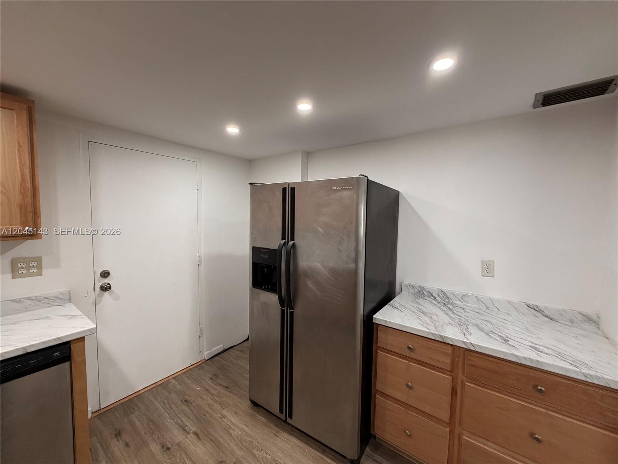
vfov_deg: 85.7
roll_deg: -1.2
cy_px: 232
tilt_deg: -3.1
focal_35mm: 14
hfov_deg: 102.1
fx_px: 250
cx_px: 309
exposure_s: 1/120
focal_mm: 2.22
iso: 320
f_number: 2.2
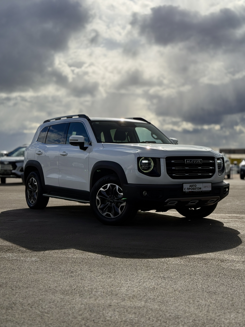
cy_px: 164
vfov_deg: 39.7
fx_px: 453
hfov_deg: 30.3
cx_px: 122
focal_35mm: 48
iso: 64
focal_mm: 6.76
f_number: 1.78
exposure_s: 1/8772
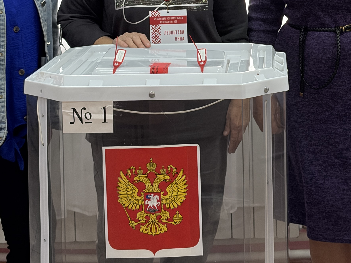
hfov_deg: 16.5
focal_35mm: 119
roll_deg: +2.4
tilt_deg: -4.4
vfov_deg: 12.2
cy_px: -25
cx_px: 248
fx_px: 1206
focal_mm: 5.96
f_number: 1.6
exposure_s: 1/138
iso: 80
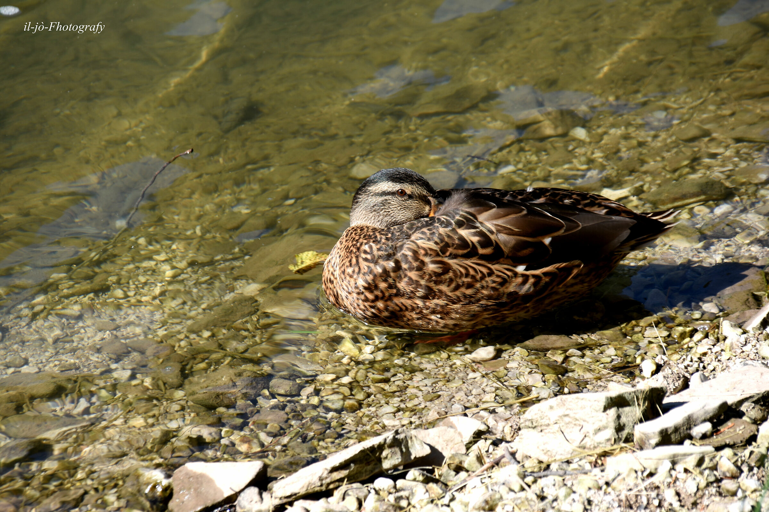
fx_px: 9612
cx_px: 384
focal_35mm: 450
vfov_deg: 3.1
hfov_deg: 4.6
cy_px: 256
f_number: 9
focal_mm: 300
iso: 100
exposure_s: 1/125
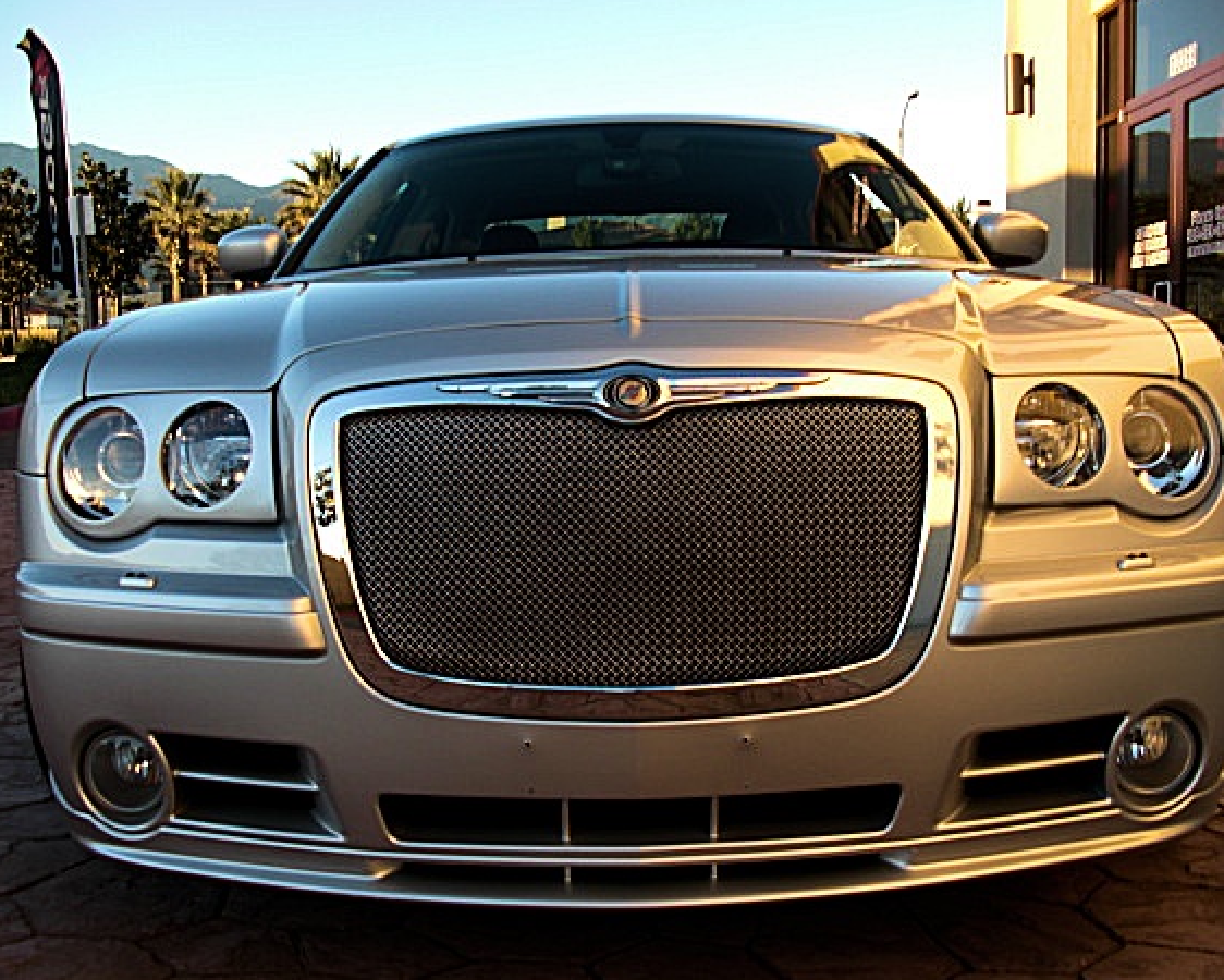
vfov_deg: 37.4
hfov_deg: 45.8
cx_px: 640
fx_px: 1450
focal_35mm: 40
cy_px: 512
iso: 50
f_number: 2.8
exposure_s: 1/125
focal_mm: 6.3
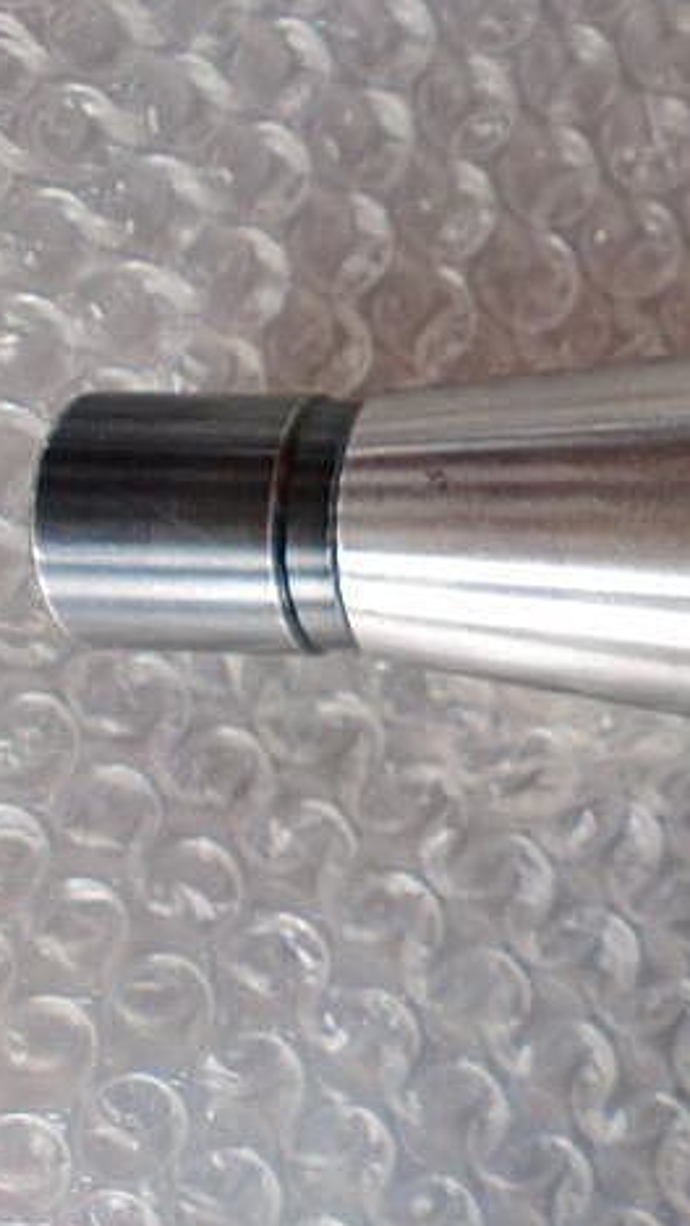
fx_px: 1690
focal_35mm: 52
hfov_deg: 21.5
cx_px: 823
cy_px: 606
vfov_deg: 39.9
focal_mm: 6.3
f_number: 3.1
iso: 64
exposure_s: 1/60
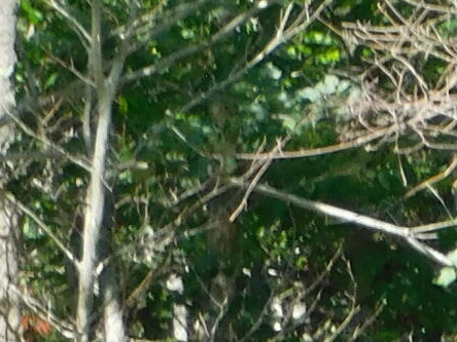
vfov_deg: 1.3
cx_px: 1063
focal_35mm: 1149
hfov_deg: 1.7
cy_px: 1108
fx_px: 15169
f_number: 5.3
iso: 125
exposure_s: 1/125
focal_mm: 30.1
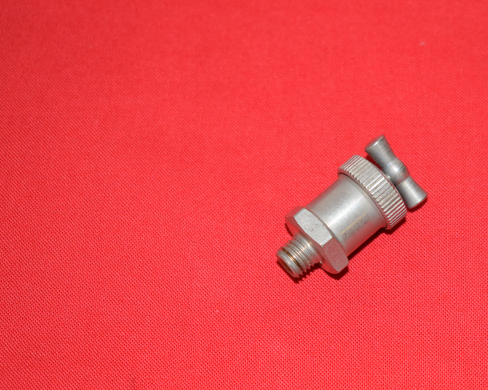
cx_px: 357
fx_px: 1382
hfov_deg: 19.9
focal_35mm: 96
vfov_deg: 16.1
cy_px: 215
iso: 1250
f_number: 5
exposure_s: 1/200
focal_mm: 45
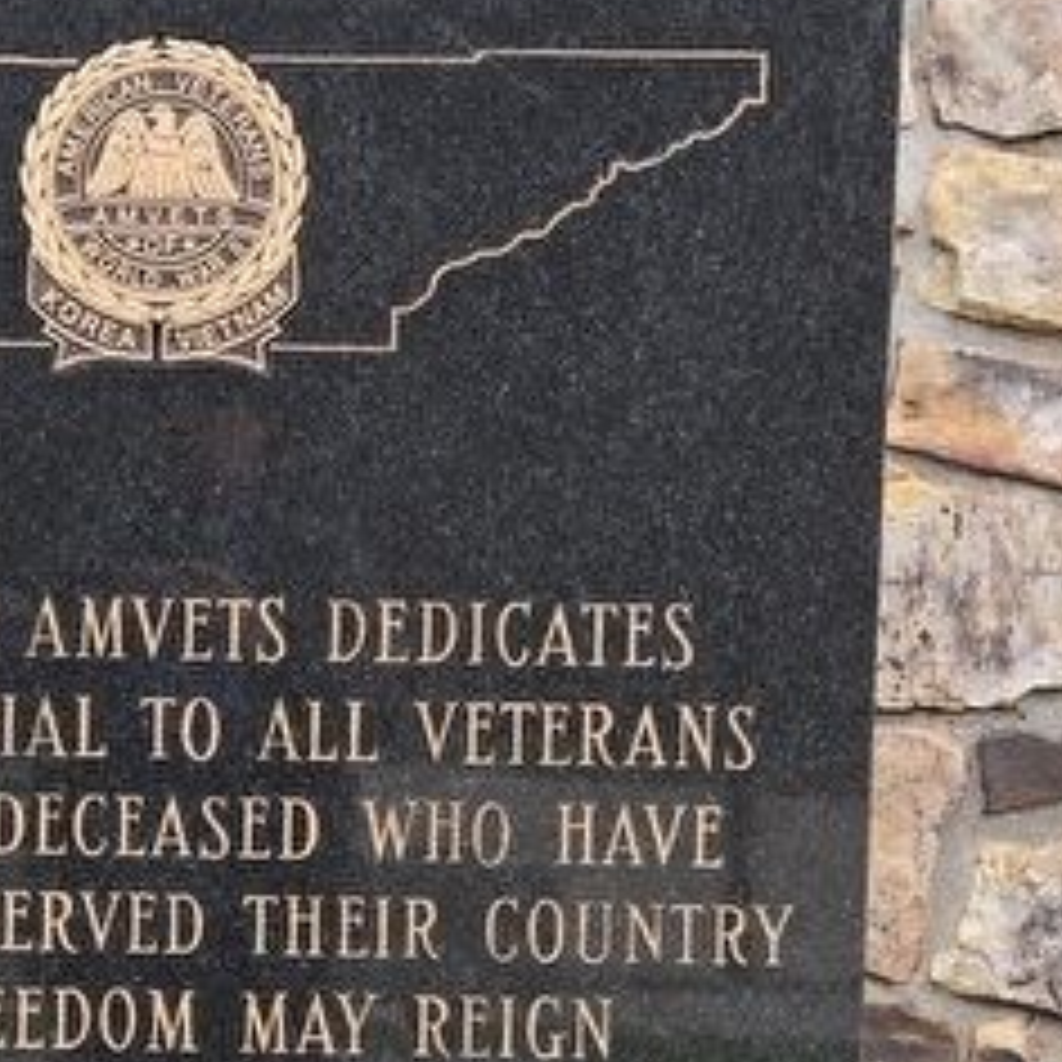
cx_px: 212
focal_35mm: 69
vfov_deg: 24.6
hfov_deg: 24.6
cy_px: 864
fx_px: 2395
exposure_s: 1/196
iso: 25
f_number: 1.8
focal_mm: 5.4
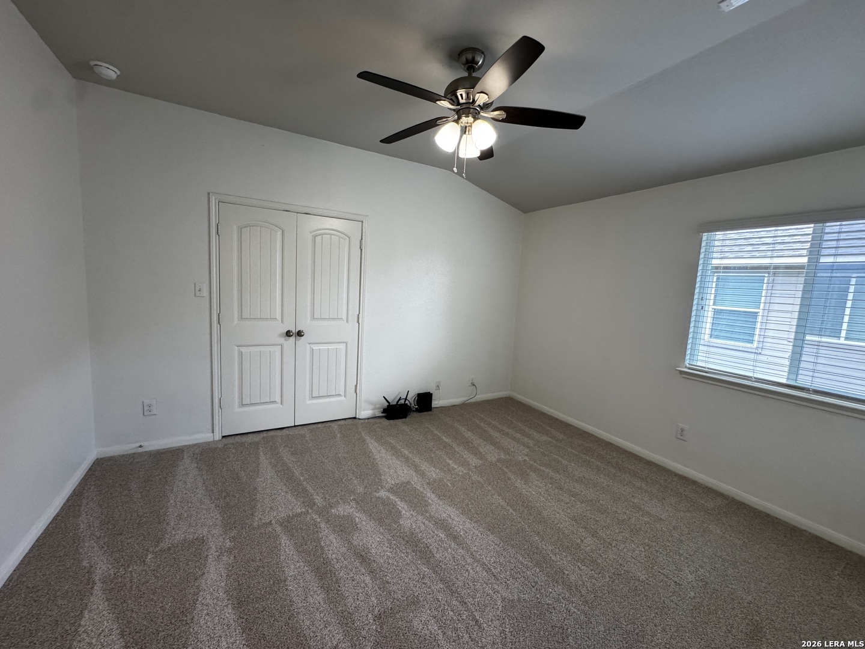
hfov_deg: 102.1
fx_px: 350
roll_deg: -3.6
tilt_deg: -7.1
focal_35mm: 14
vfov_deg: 85.7
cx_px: 432
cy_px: 324
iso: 320
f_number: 2.2
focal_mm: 2.22
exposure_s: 1/120
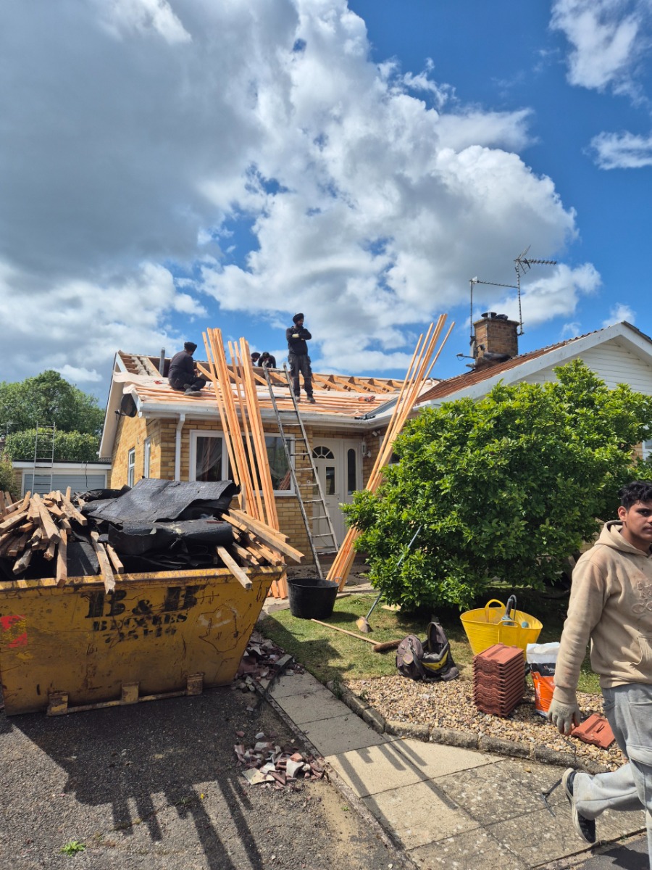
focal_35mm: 23
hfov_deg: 58.9
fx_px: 578
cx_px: 326
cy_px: 435
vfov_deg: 73.9
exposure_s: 1/2512
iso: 25
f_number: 1.8
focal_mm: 5.4
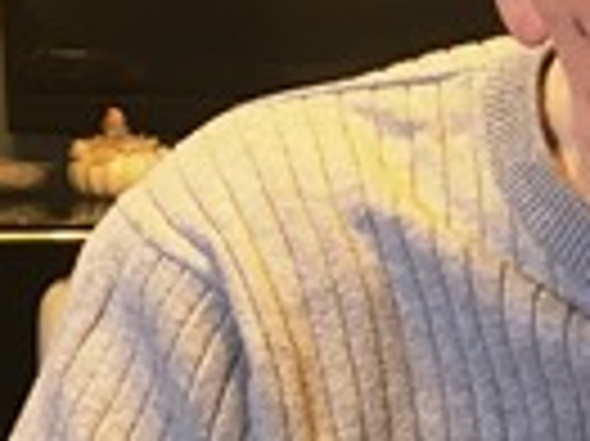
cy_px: 486
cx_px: 1022
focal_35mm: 142
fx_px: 2418
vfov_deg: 10.3
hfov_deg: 12.8
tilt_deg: -13.1
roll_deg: -2.1
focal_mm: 4.15
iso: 100
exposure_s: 1/33
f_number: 2.2
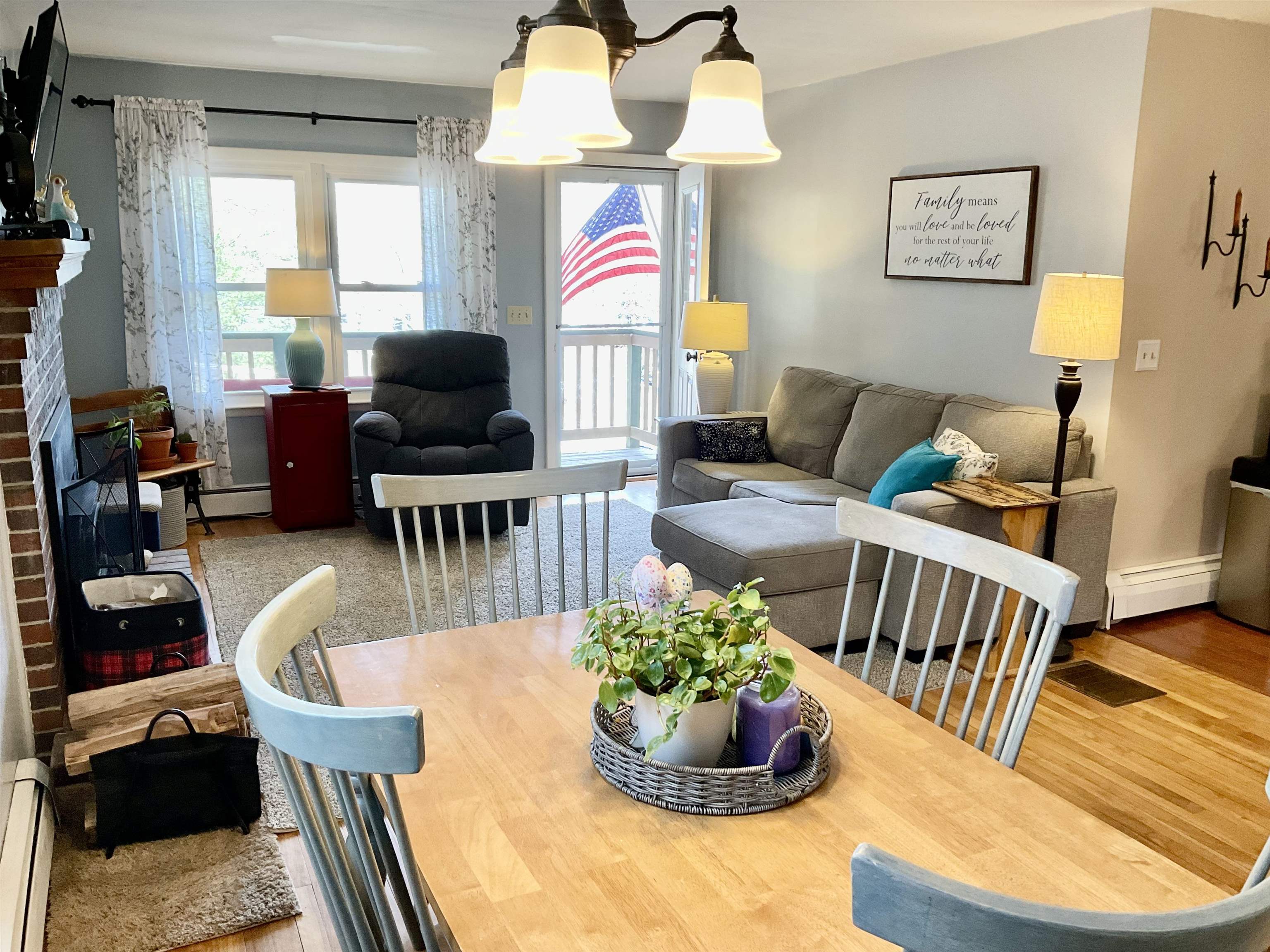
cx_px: 635
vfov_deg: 48.2
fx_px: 1064
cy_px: 476
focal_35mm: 29
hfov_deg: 61.7
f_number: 1.8
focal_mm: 3
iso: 64
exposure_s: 1/60
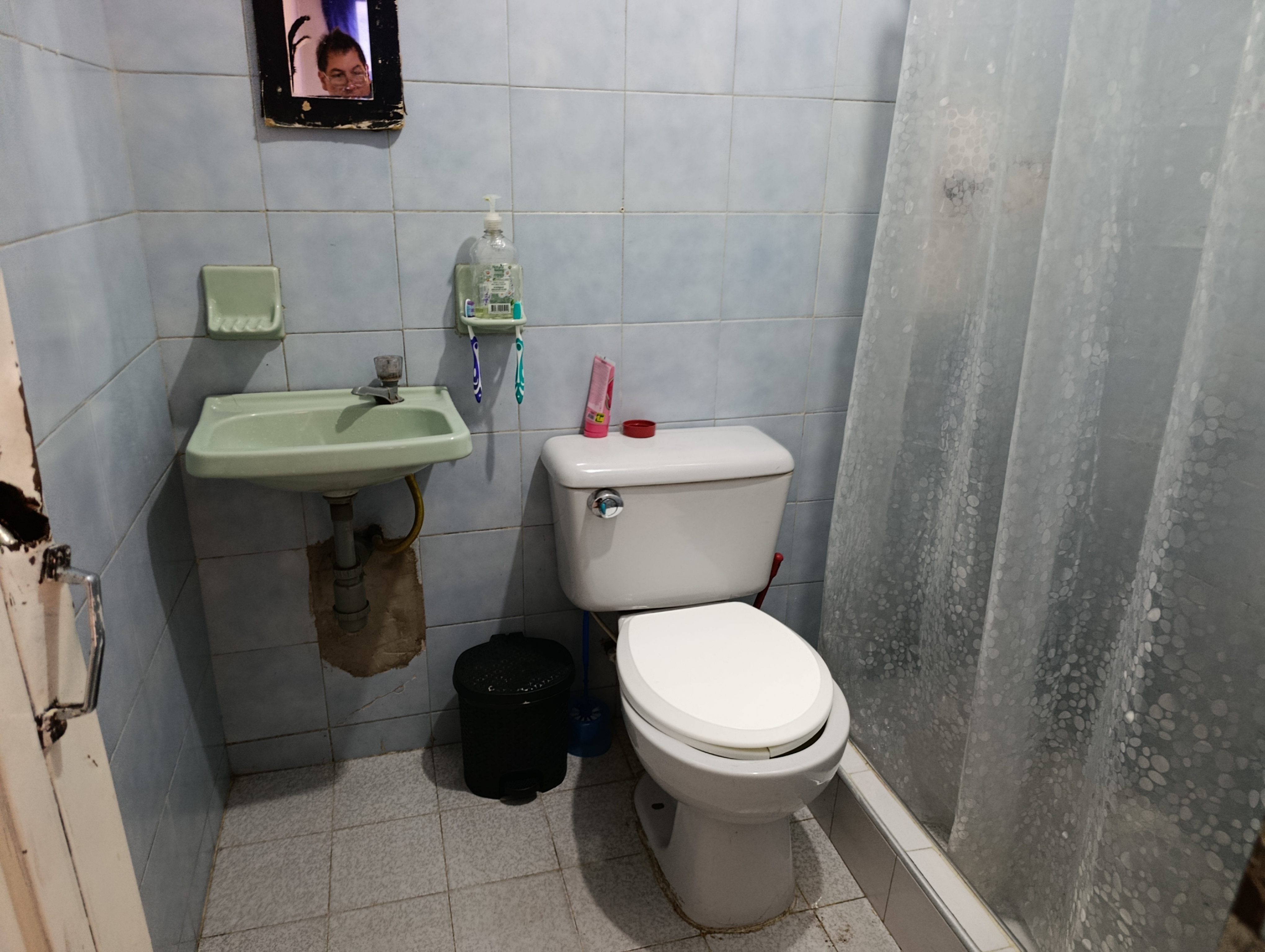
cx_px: 632
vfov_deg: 59.0
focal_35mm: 23
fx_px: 842
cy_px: 476
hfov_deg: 73.8
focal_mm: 6.11
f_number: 1.65
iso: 1382
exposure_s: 1/24
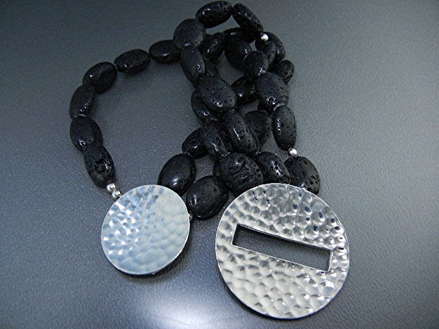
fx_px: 380
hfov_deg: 60.0
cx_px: 220
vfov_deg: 46.8
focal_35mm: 30
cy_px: 164
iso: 460
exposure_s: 1/30
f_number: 7
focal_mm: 5.4
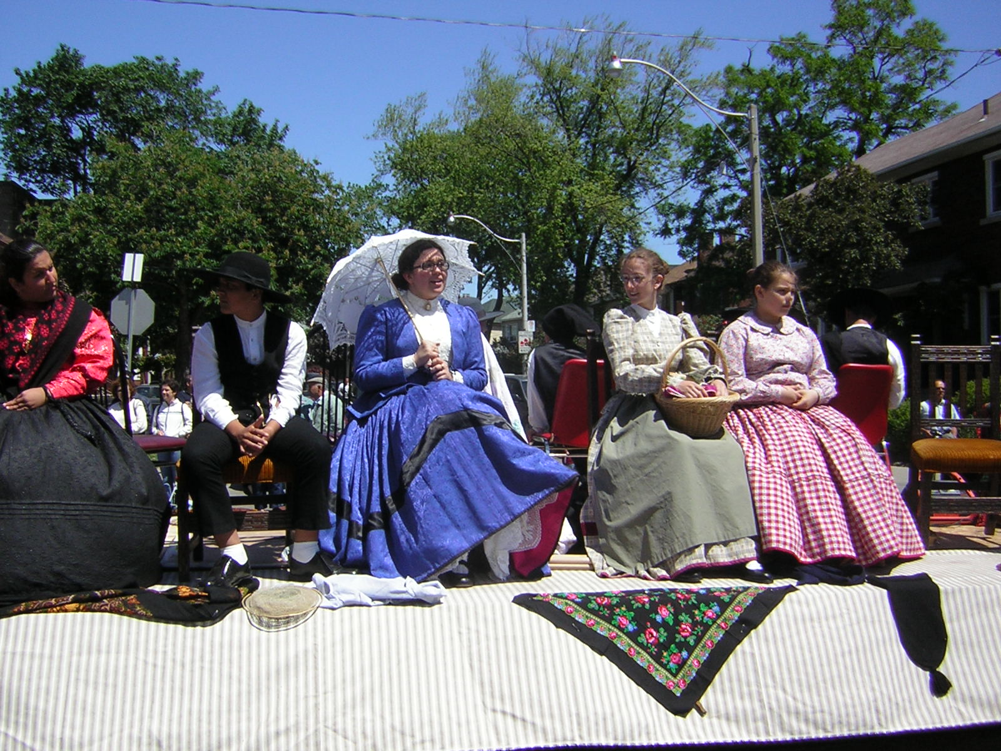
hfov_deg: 51.4
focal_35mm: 36
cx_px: 500
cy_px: 376
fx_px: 1041
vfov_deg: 39.7
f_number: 5.2
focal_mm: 4.7
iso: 50
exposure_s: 1/382
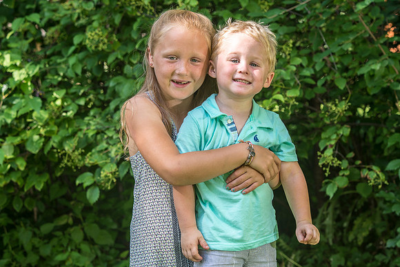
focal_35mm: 162
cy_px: 179
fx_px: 1799
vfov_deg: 8.5
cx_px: 183
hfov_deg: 12.7
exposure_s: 1/160
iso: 100
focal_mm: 95
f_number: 5
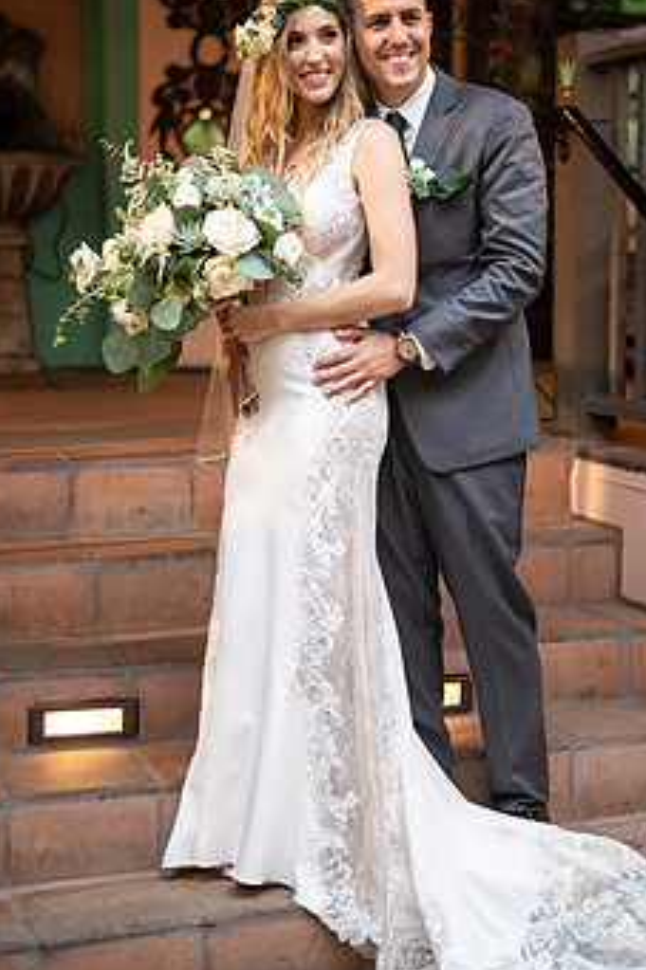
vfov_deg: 30.5
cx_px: 393
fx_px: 1778
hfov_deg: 20.6
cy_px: 395
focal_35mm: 66
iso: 1600
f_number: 1.4
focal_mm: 50
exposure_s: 1/500
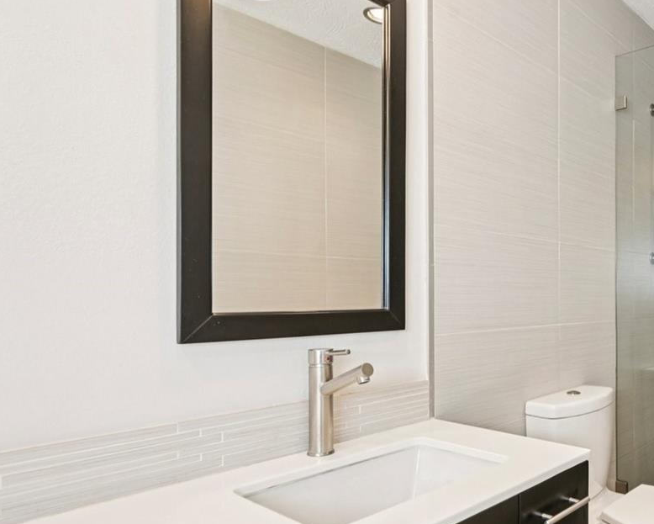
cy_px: 297
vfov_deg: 53.0
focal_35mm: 27
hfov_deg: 57.8
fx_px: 523
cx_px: 548
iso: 400
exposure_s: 1/13
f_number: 8
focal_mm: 14
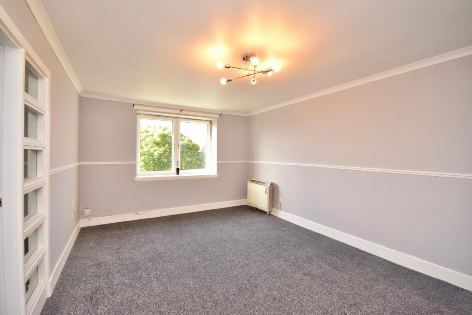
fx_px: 197
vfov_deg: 77.3
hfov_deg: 100.4
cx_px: 236
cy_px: 158
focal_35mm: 15
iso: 800
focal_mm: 10
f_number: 8
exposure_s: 1/80
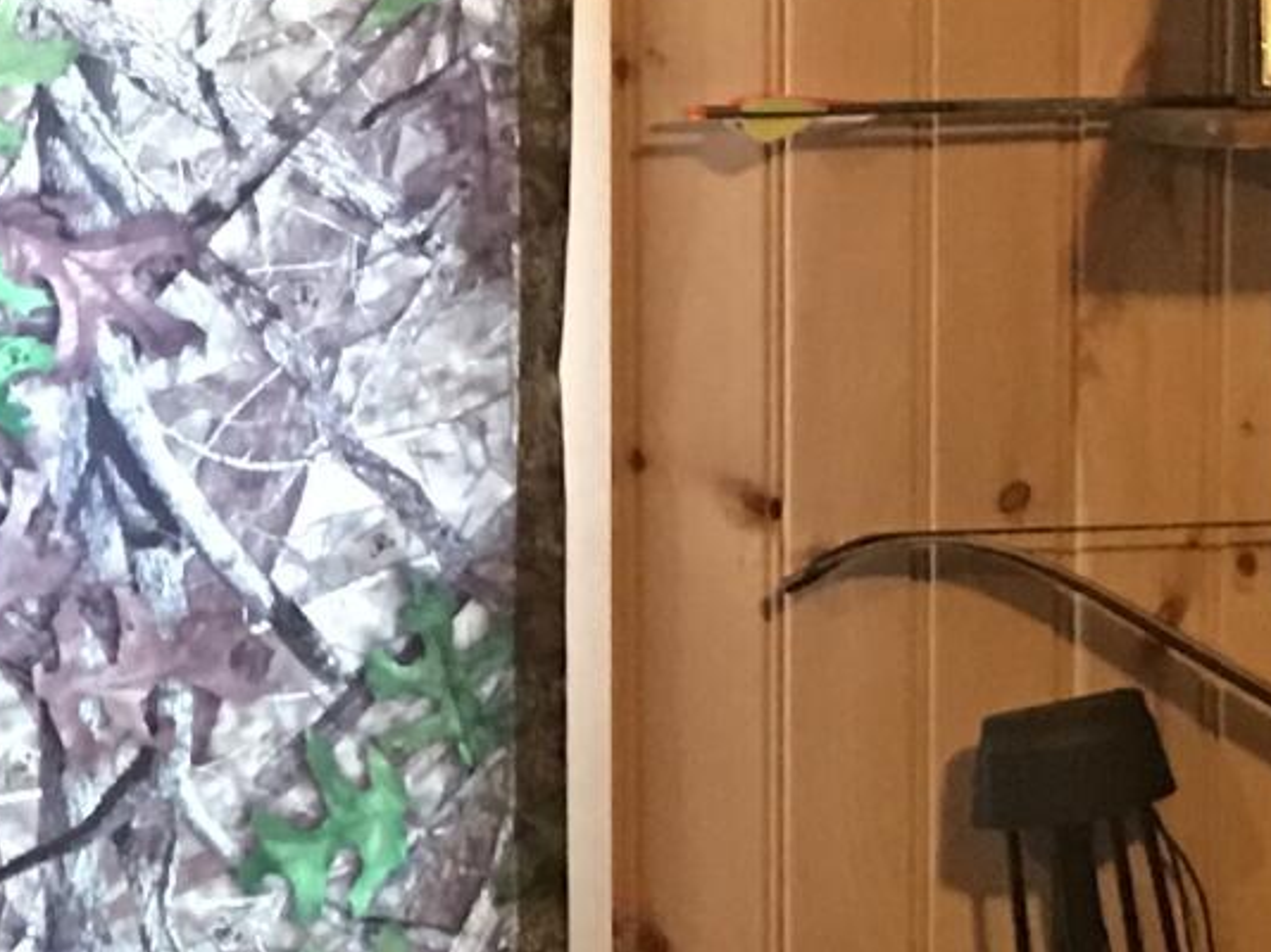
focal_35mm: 163
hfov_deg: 11.9
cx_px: -198
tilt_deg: -7.8
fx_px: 5982
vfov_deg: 9.0
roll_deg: +0.9
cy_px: 928
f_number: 2.2
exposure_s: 1/4
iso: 100
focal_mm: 4.15
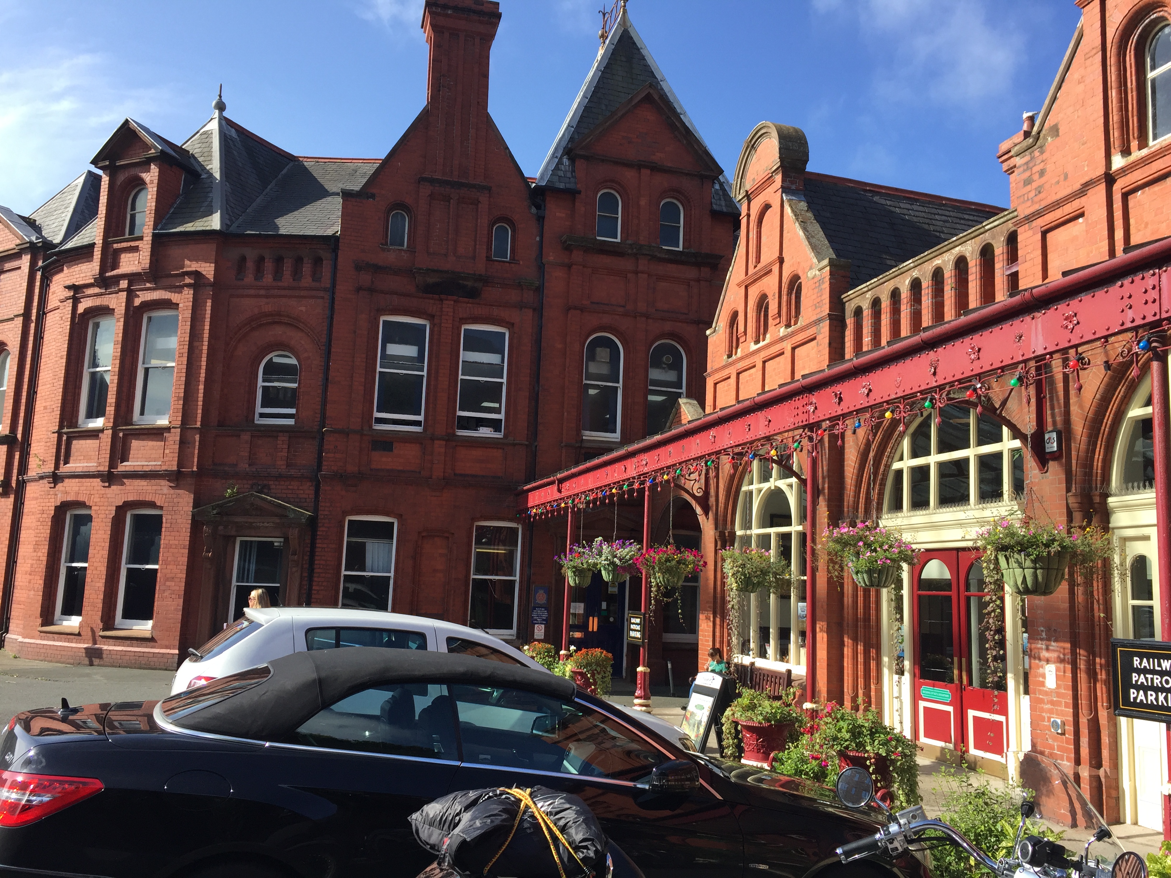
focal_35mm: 29
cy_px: 439
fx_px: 981
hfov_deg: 61.7
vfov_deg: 48.2
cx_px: 586
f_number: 2.2
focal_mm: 4.15
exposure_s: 1/1014
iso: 32
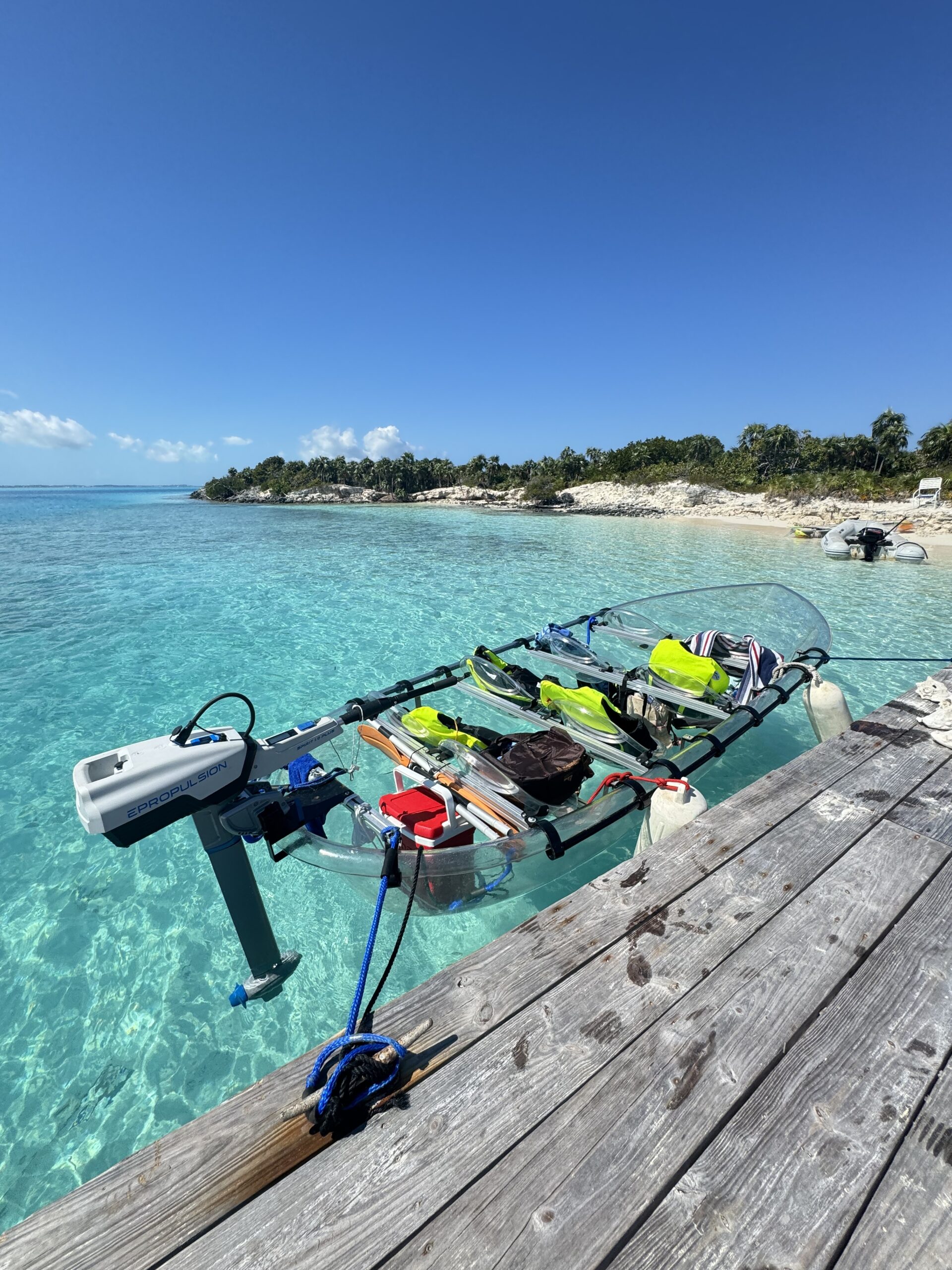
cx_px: 476
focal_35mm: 14
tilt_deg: -19.0
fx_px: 513
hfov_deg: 85.7
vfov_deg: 102.1
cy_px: 635
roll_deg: -0.2
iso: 50
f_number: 2.2
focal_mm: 2.22
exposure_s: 1/2584
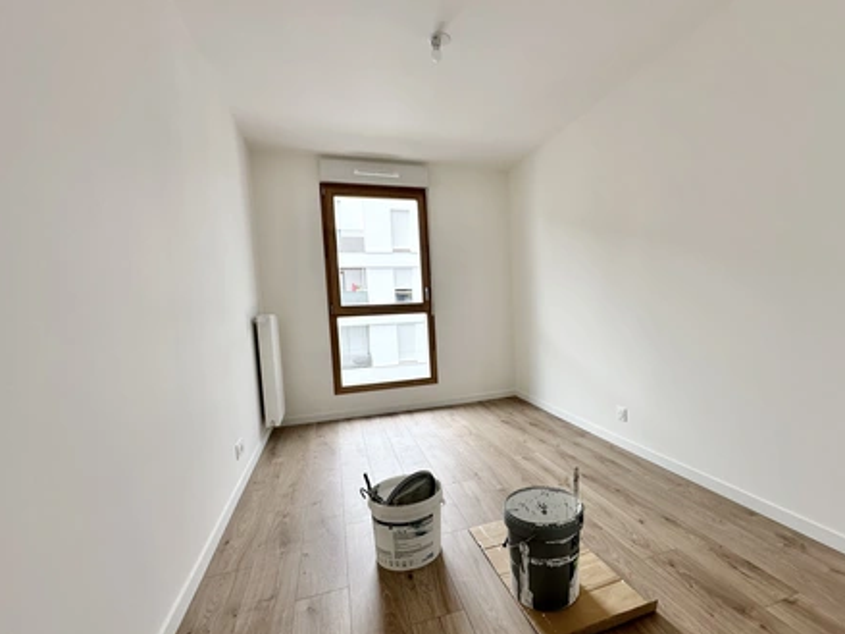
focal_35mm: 17
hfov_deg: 90.3
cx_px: 488
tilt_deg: -4.2
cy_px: 337
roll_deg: +2.7
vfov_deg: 74.6
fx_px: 415
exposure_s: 1/99
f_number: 2.2
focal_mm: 2.22
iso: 50
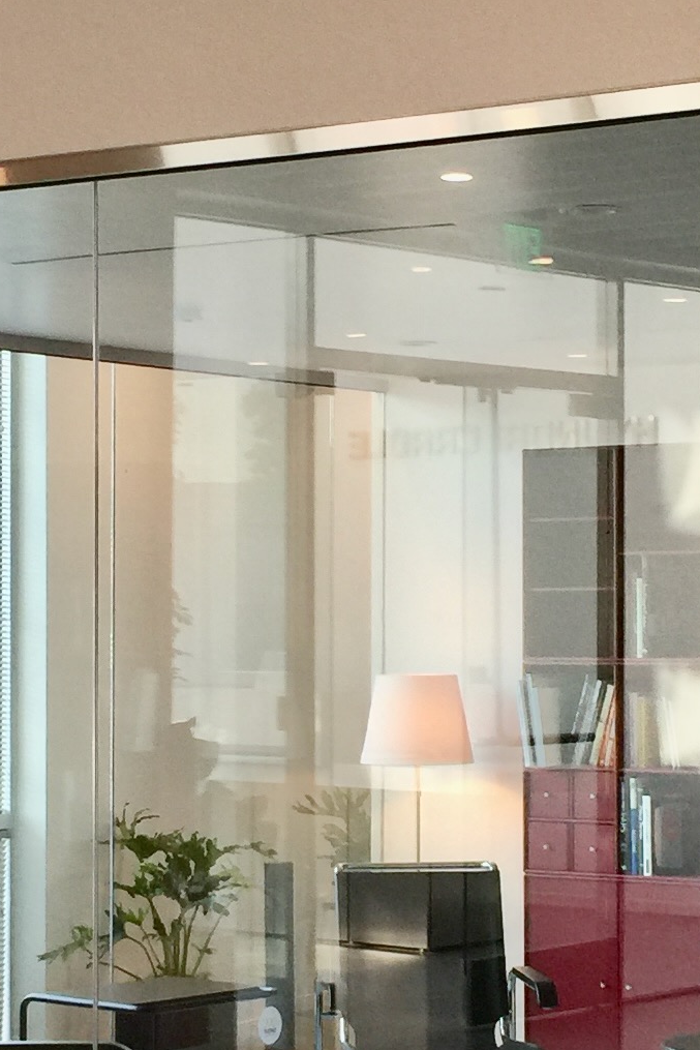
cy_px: 642
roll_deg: +0.7
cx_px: 359
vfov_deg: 21.0
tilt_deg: +1.2
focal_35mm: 97
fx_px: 2828
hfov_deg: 14.1
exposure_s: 1/40
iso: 32
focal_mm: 4.15
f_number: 2.2
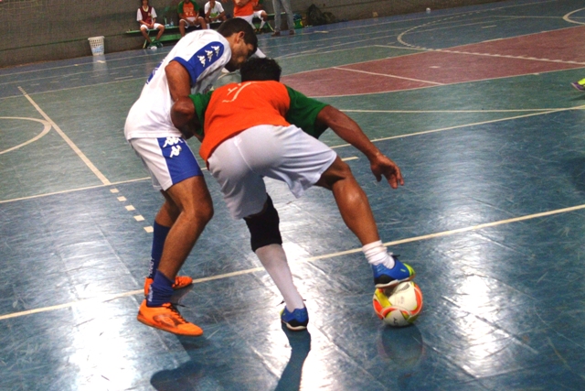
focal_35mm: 52
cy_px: 196
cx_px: 292
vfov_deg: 25.8
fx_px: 853
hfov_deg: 37.8
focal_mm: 35
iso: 1600
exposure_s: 1/160
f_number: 5
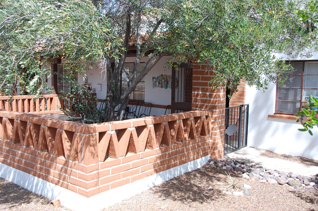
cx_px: 159
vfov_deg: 38.2
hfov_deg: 55.2
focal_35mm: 34
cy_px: 106
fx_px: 304
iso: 220
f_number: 5.6
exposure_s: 1/125
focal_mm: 23
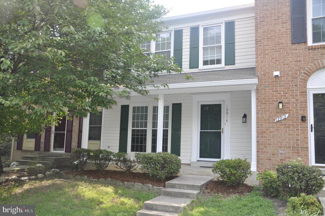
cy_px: 108
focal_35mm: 33
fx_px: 298
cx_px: 162
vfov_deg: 39.9
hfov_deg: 57.3
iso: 200
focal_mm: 22
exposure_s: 1/200
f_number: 5
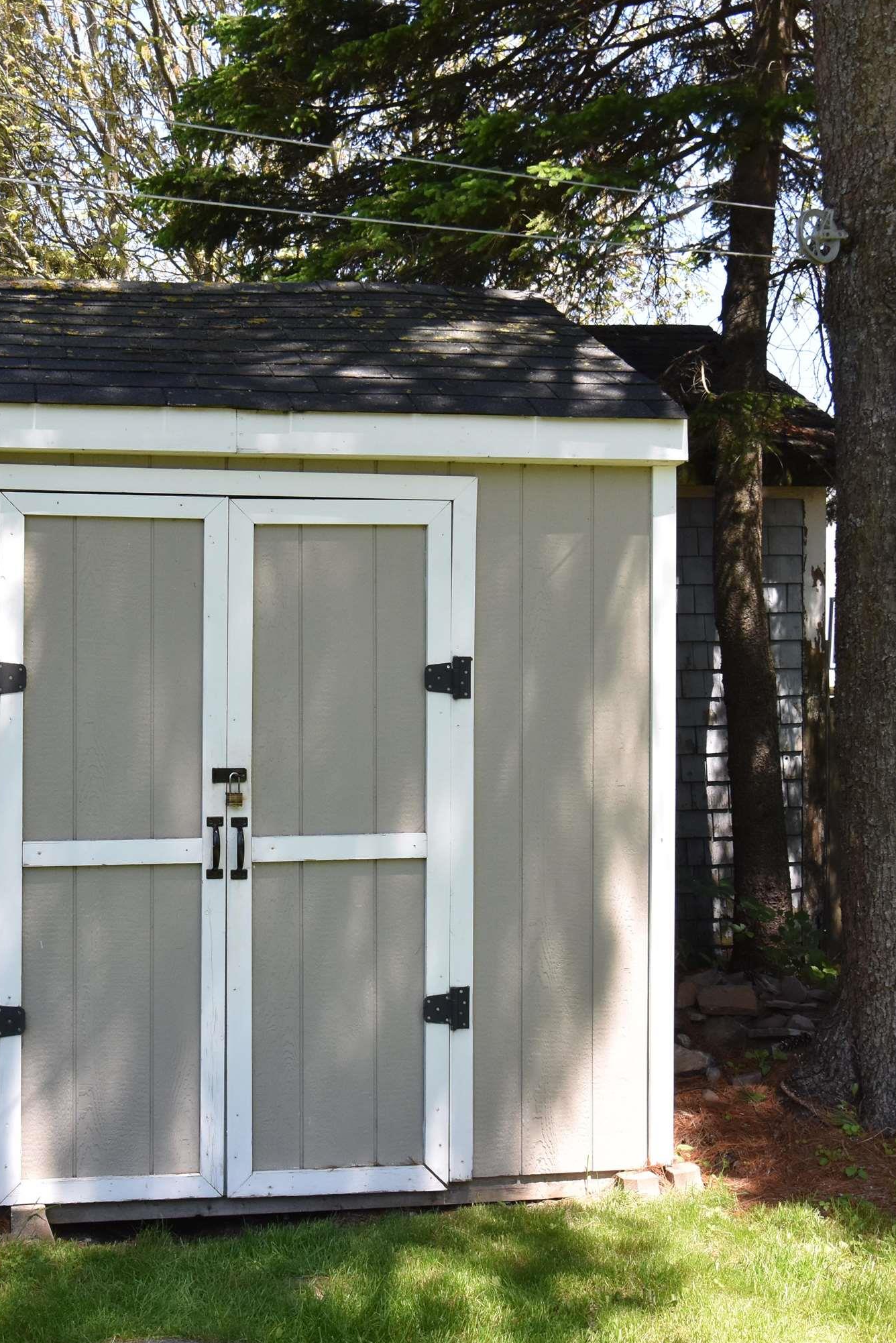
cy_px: 672
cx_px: 294
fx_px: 1717
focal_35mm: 46
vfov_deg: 42.7
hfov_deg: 29.0
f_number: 8
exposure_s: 1/250
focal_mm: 20
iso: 400
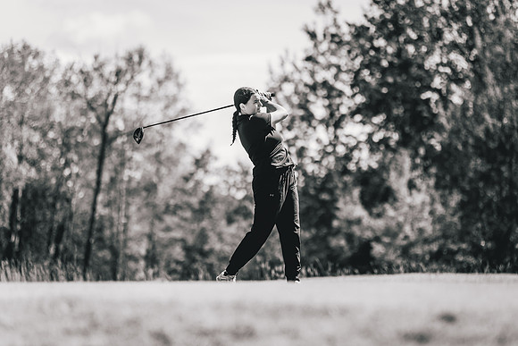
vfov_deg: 7.4
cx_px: 281
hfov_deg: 11.1
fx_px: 2672
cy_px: 192
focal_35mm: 186
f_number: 2.8
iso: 200
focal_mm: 150
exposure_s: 1/2500
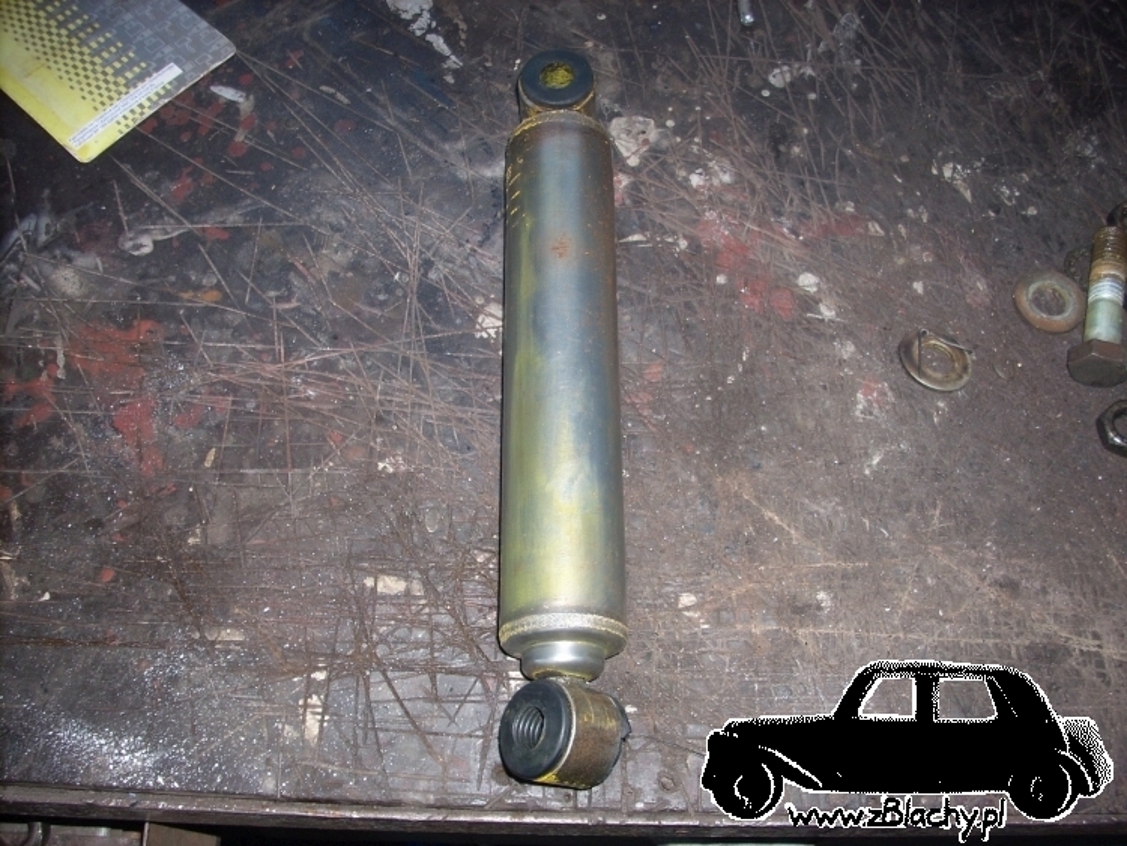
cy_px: 423
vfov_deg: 38.7
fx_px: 1205
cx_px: 564
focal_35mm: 37
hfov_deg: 50.1
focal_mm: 6.2
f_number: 2.8
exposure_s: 1/60
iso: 64
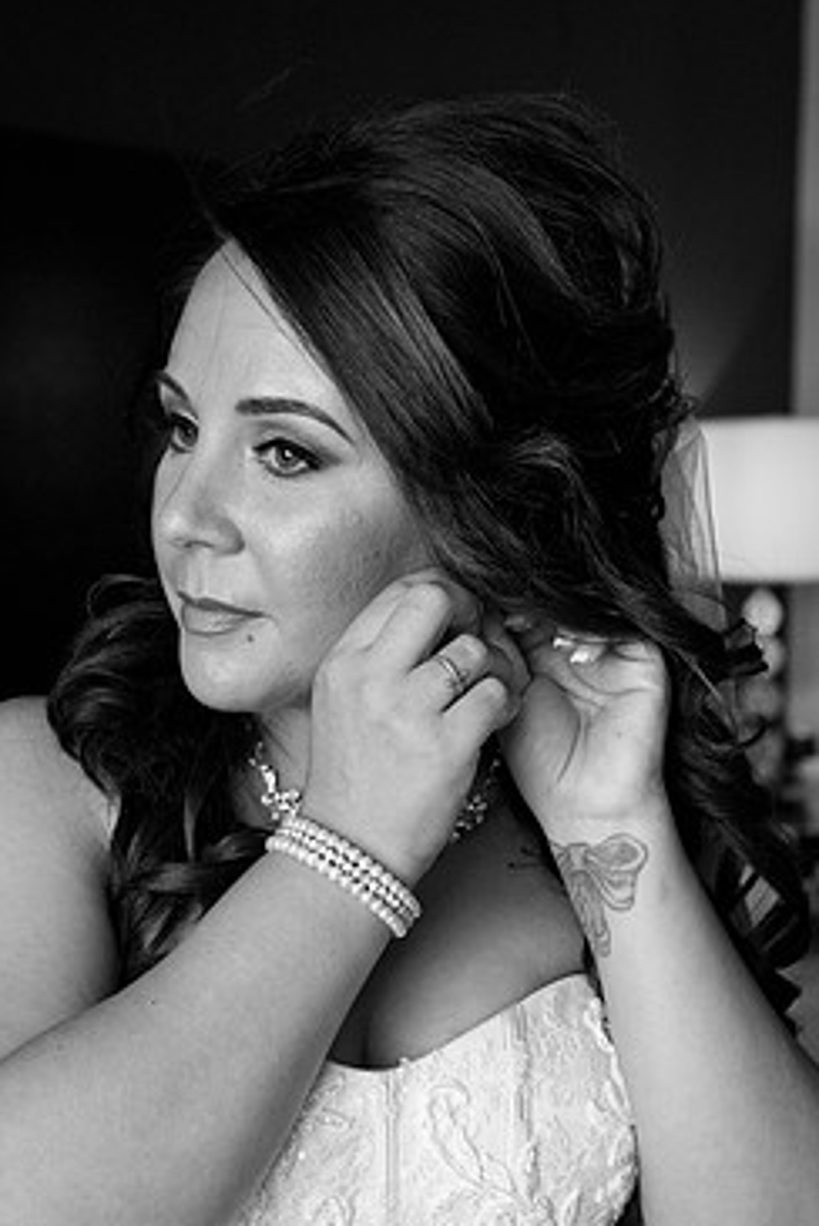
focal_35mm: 64
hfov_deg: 21.3
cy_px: 742
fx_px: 2180
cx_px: 388
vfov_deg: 31.3
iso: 1250
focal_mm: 52
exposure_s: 1/200
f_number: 5.6
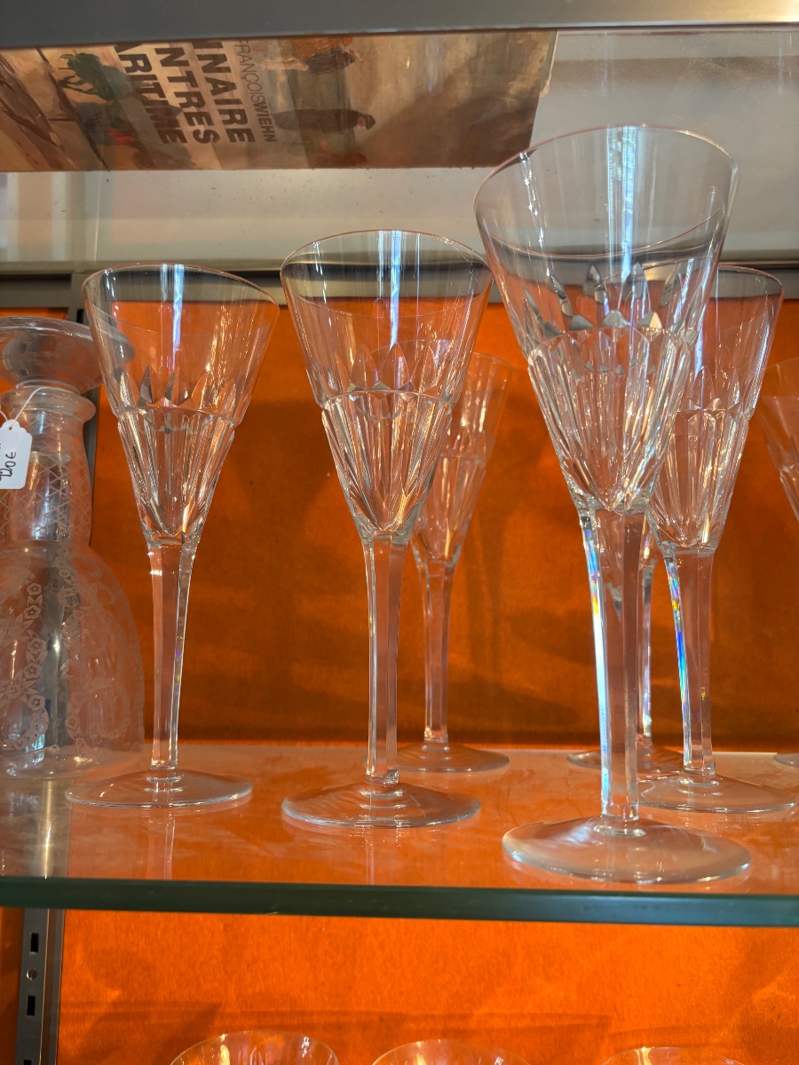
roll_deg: -0.9
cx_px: 400
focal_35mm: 26
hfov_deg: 53.1
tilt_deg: +8.2
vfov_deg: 67.3
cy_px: 532
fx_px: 800
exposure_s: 1/50
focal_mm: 5.96
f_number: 1.6
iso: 160
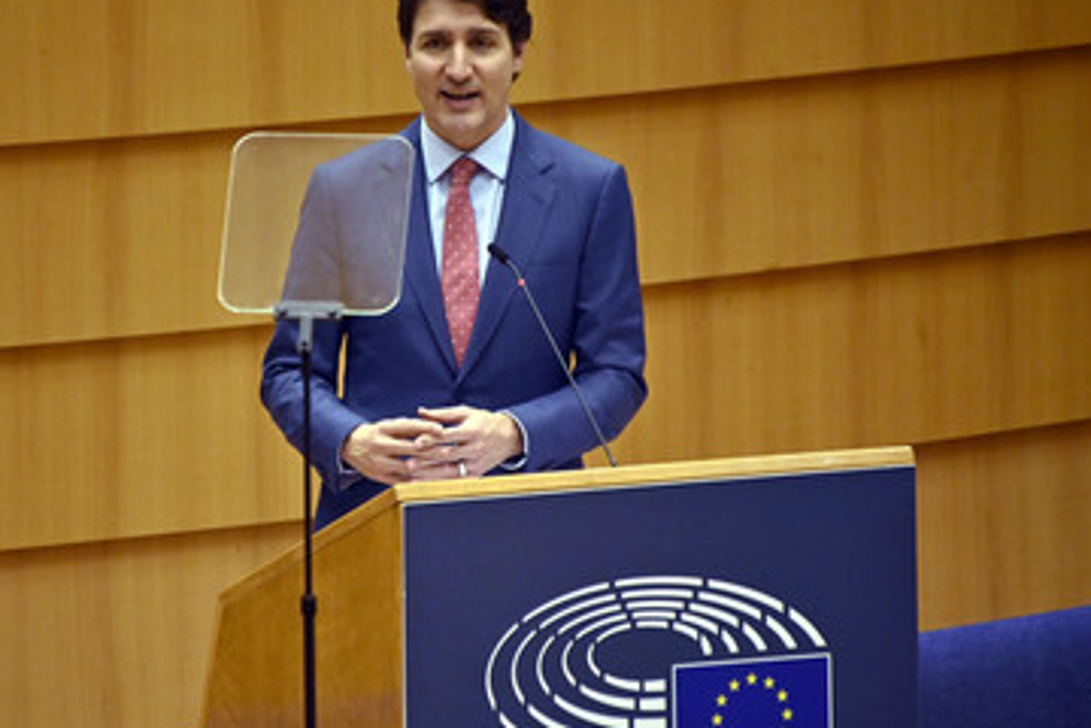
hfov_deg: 3.3
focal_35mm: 626
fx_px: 18970
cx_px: 459
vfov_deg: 2.2
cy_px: 364
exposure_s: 1/500
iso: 4000
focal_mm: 500
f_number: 6.3
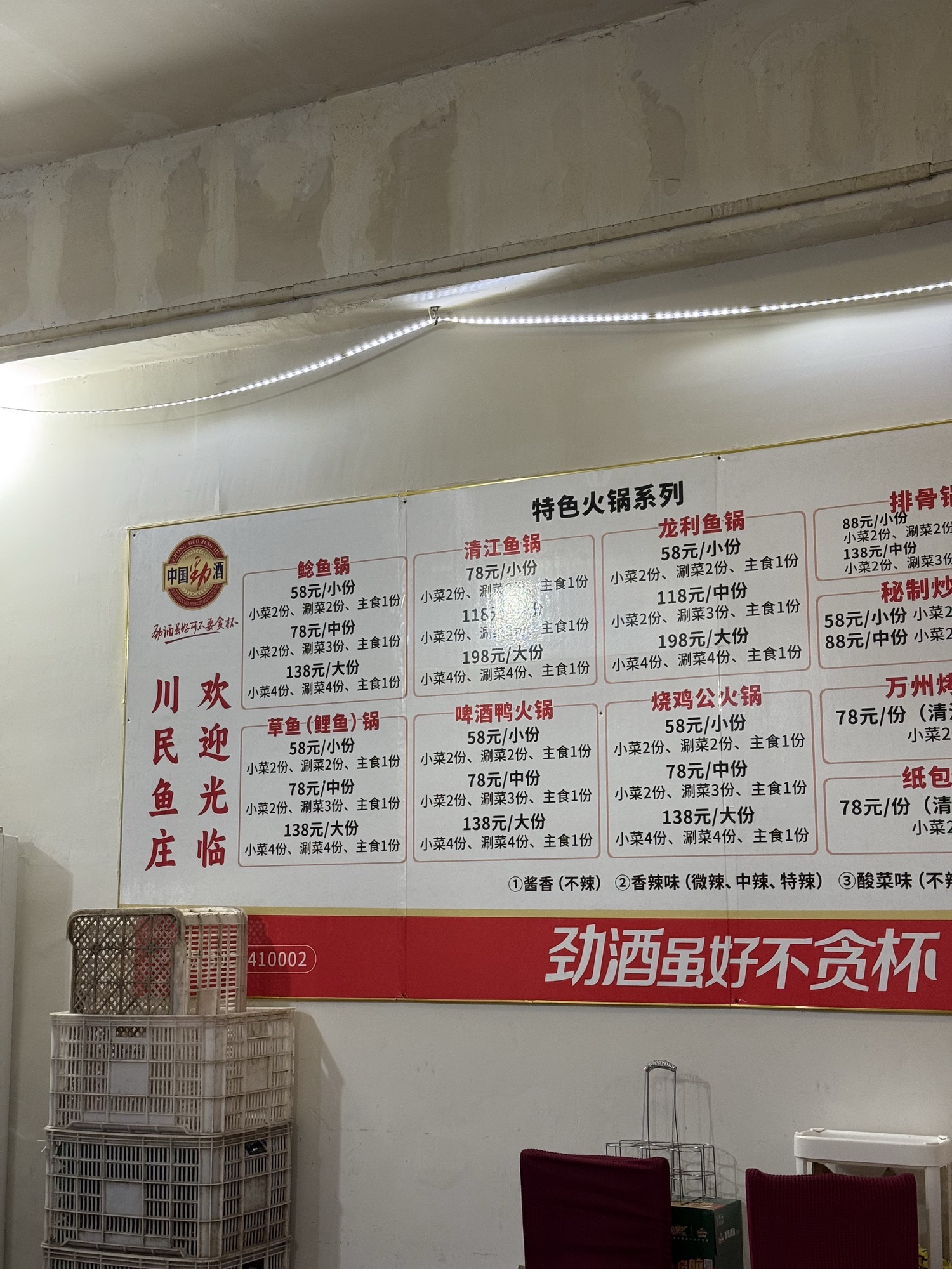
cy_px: 634
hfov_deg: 30.3
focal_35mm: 48
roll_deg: -0.5
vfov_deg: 39.7
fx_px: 1760
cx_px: 476
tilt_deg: +9.8
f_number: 1.78
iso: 125
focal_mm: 6.76
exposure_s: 1/50
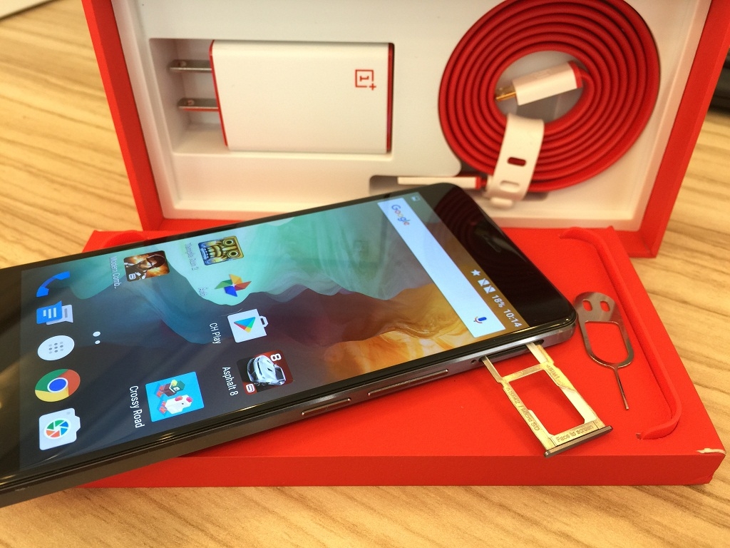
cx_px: 365
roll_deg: +0.0
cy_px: 274
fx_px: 612
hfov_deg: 61.7
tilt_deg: -39.4
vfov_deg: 48.2
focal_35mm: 29
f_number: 2.2
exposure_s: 1/17
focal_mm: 4.15
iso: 50
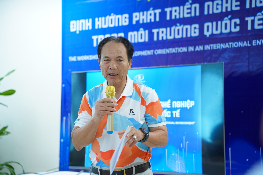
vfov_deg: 18.2
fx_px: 548
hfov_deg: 27.0
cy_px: 88
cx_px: 132
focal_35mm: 75
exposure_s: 1/100
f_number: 2.8
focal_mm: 75
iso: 800
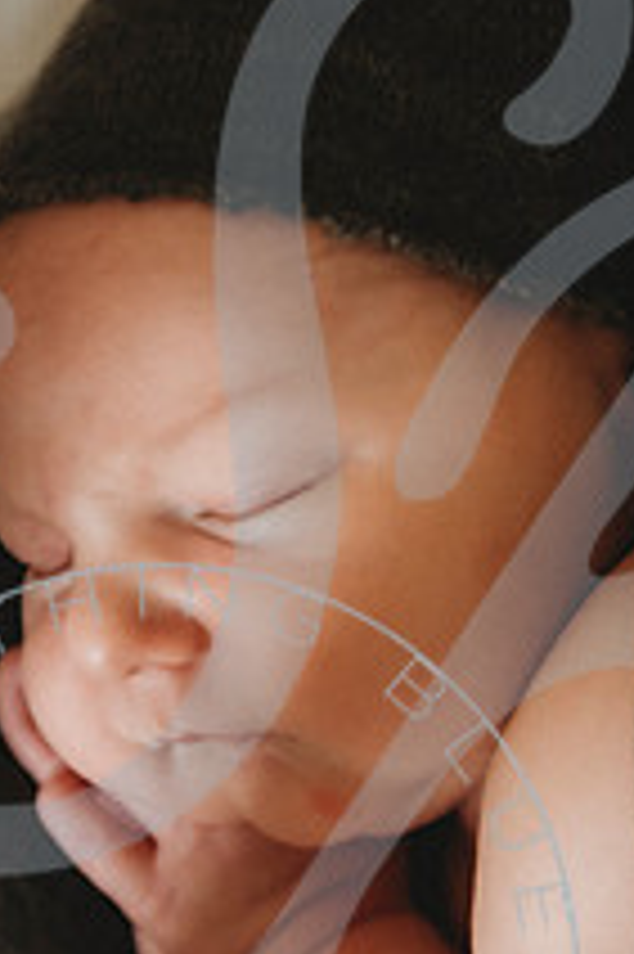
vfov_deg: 17.2
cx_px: 364
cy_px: 639
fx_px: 3148
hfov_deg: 11.5
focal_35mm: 119
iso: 1600
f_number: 2.8
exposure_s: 1/125
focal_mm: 56
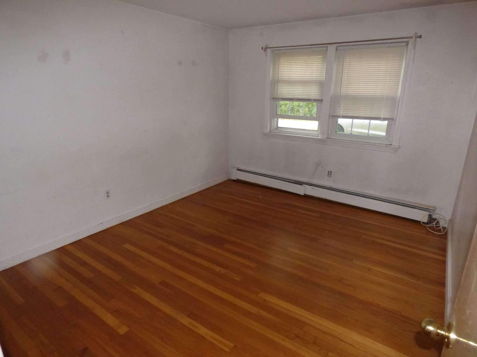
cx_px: 238
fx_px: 276
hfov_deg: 81.7
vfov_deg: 66.0
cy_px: 178
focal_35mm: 20
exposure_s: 1/60
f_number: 2.8
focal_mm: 3.58
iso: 800
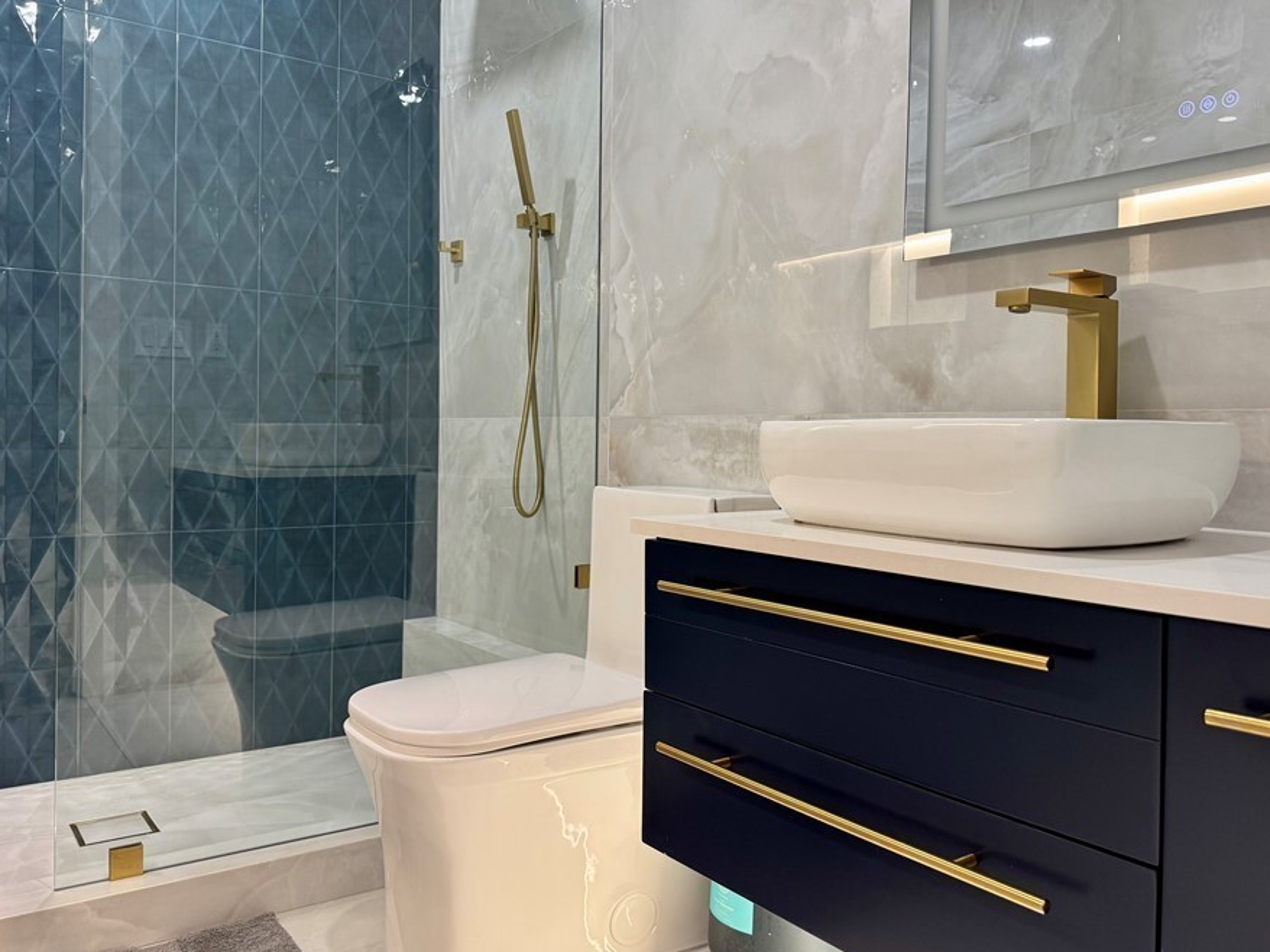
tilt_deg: -1.3
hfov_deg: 63.4
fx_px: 1027
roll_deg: -0.7
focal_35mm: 28
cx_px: 651
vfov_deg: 49.7
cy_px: 451
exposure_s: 1/60
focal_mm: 6.76
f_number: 1.78
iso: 125
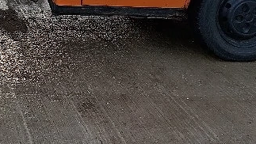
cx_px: -44
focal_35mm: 91
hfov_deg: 21.8
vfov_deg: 12.7
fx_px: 618
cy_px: -71
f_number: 1.8
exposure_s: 1/100
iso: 162
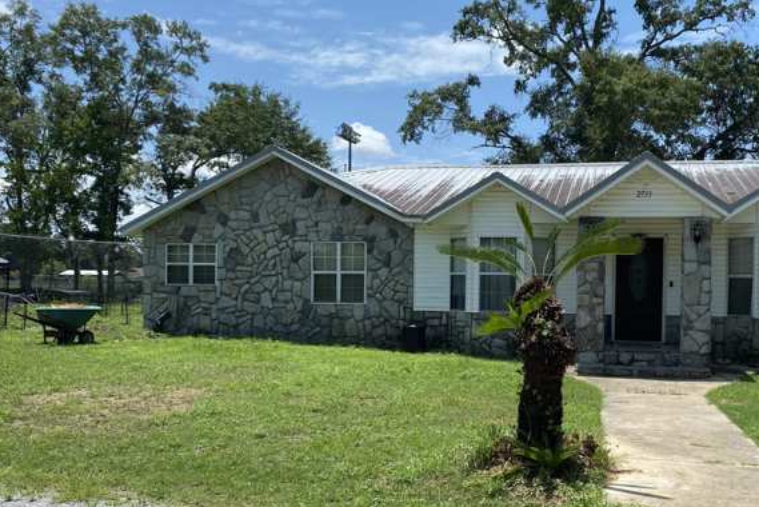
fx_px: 802
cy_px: 292
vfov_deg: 35.0
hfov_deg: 50.0
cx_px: 492
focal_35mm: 38
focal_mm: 4.25
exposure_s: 1/2688
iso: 32
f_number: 1.8
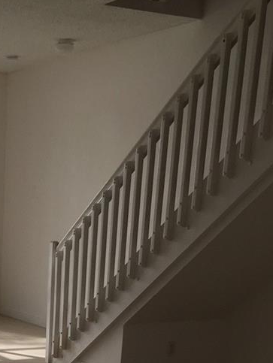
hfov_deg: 19.9
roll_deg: -2.0
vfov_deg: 24.6
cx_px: 5
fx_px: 756
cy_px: 431
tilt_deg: -16.3
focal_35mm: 72
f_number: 2.2
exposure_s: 1/314
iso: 32
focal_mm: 4.15
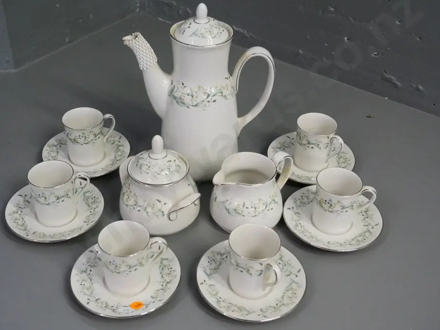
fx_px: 547
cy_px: 162
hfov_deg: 43.8
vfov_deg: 33.6
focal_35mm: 43
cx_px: 206
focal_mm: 18
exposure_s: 1/200
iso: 3200
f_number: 5
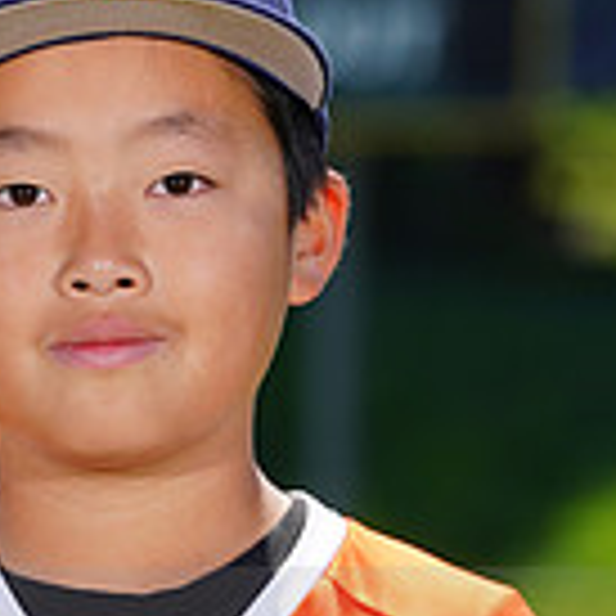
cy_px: 629
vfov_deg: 2.1
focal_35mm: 848
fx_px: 17073
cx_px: 79
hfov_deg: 2.1
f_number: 8
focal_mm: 235
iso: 100
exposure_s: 1/250
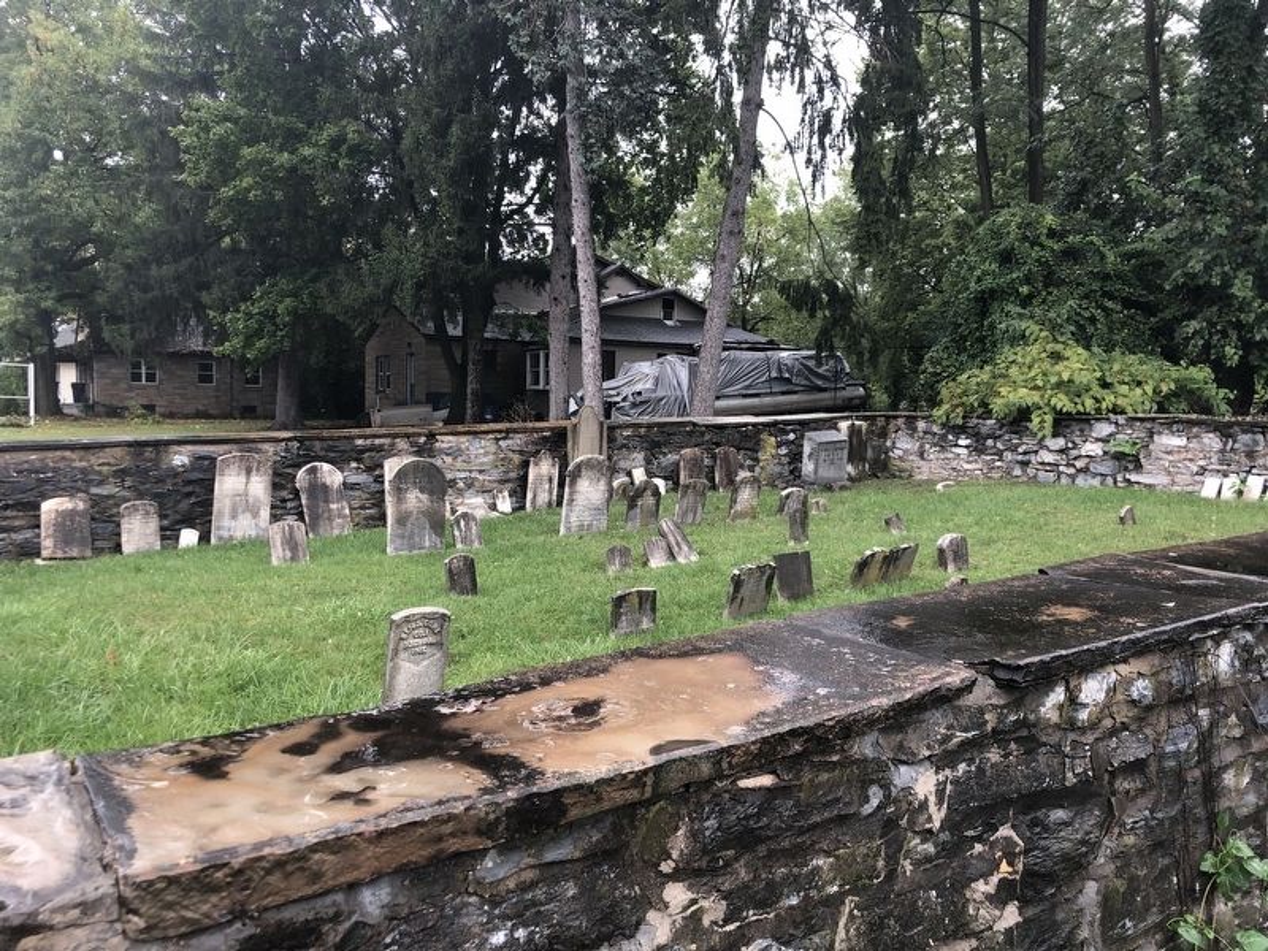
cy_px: 476
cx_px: 634
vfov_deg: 49.7
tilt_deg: -4.3
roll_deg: -1.4
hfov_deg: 63.4
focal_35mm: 28
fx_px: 1026
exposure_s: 1/120
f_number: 1.8
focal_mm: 4
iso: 50
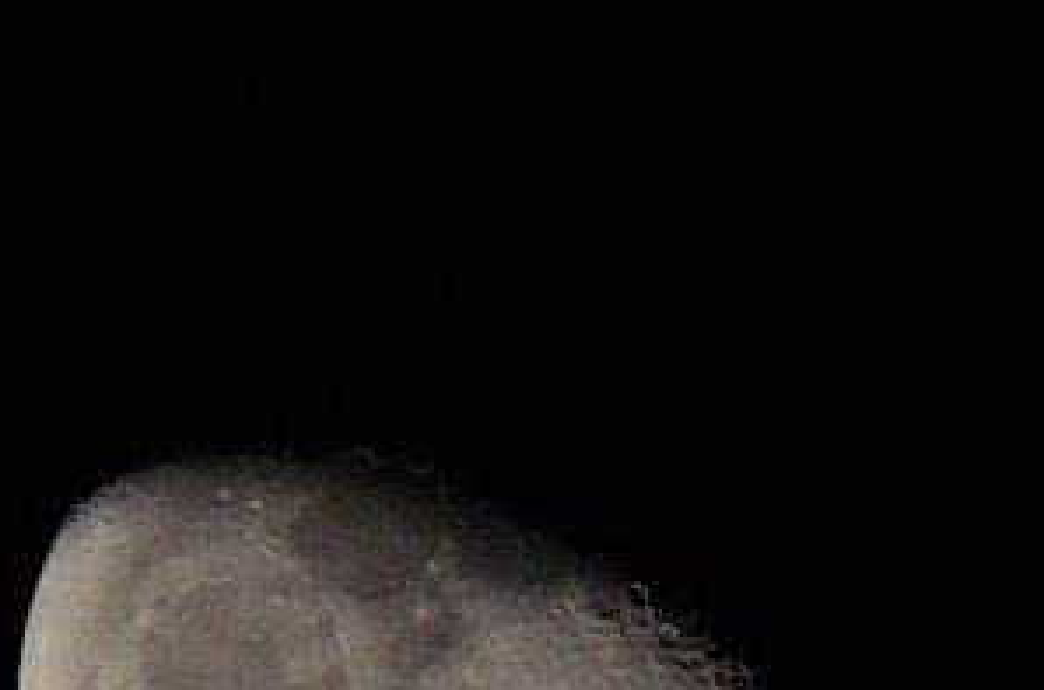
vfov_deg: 0.4
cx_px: 1107
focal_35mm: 3094
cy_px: 284
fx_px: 89488
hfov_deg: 0.7
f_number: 14
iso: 1000
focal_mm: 600
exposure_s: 1/250
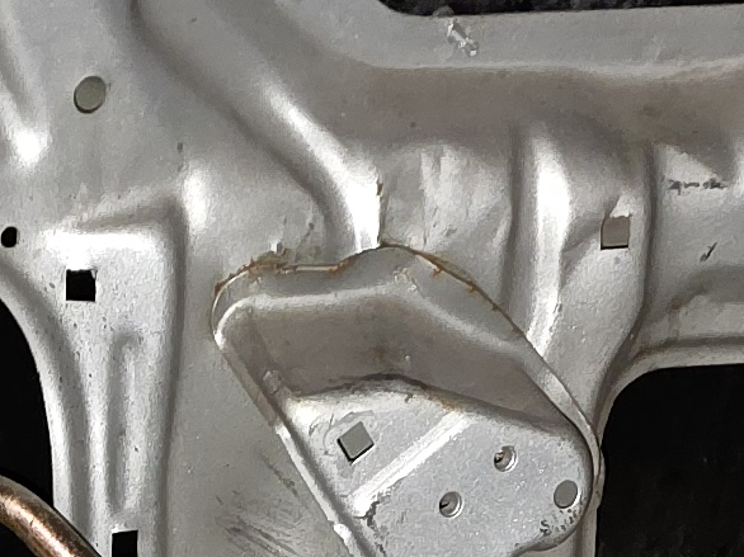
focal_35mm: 157
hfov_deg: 12.4
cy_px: 1858
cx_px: -60
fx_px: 3373
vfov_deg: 7.8
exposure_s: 1/12
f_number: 1.7
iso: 160
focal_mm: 6.3
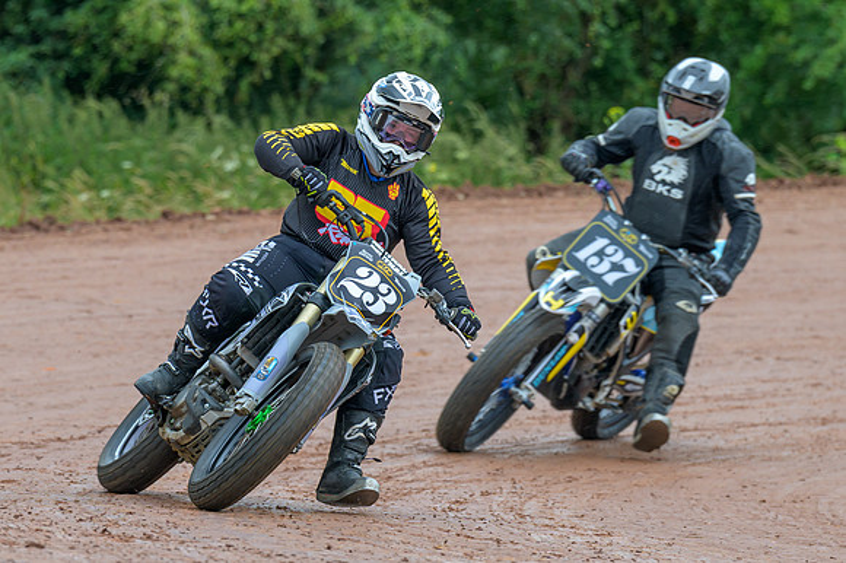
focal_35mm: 432
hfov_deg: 4.8
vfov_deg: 3.2
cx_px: 414
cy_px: 240
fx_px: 10153
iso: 180
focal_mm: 200
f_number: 4
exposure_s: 1/400
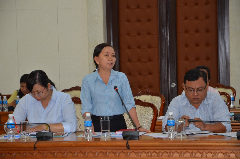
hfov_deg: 19.5
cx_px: 120
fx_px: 698
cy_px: 80
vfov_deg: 13.0
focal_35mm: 105
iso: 800
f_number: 5.6
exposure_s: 1/60
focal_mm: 70
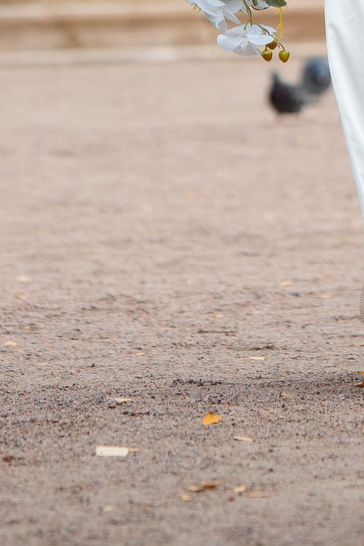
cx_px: 539
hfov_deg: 3.2
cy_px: -715
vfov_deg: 4.7
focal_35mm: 432
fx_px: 6551
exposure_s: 1/1600
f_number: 2
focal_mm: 85
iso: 100
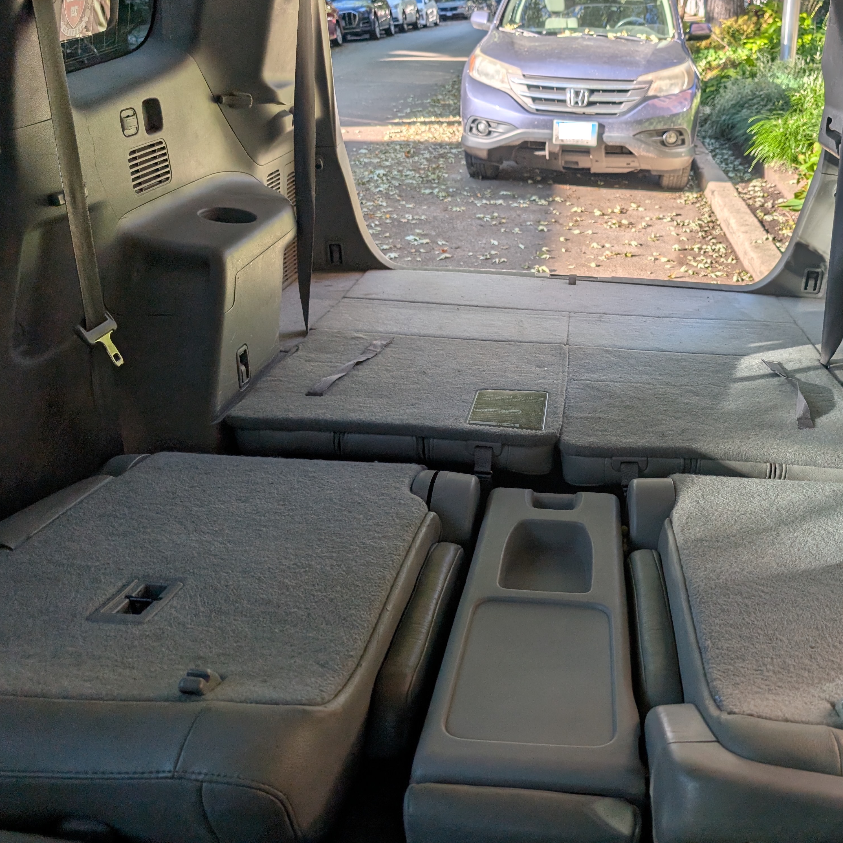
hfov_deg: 54.6
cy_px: 411
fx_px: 799
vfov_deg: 55.6
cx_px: 555
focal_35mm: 29
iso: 26
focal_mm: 6.9
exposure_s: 1/1458
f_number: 1.68
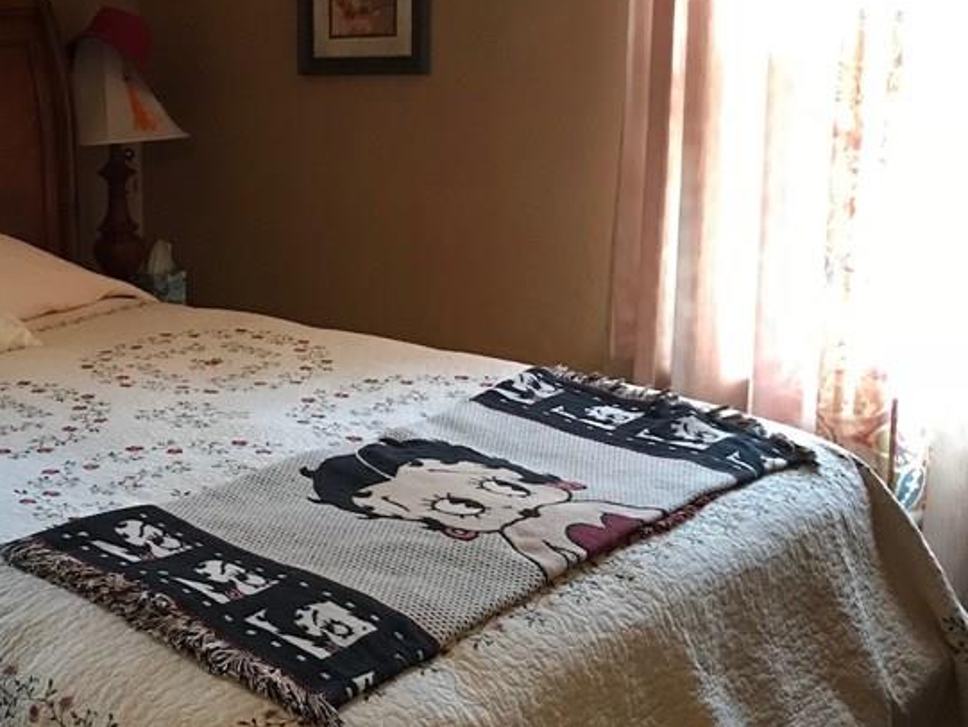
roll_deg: +1.1
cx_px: 168
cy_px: 331
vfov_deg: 27.5
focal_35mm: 53
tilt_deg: -10.8
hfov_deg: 34.8
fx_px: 1482
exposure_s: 1/15
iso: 100
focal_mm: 3.99
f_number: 1.8
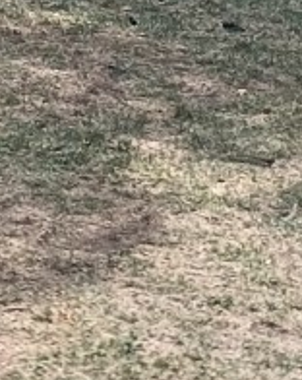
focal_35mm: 194
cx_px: -256
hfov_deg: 7.7
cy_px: -500
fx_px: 2174
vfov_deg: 9.1
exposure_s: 1/374
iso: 100
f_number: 1.8
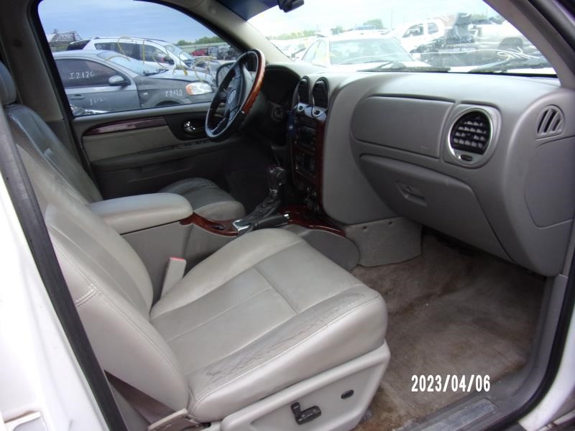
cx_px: 288
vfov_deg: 56.8
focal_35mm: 24
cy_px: 216
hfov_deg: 71.6
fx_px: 399
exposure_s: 1/34
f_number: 3.3
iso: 93
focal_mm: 4.3
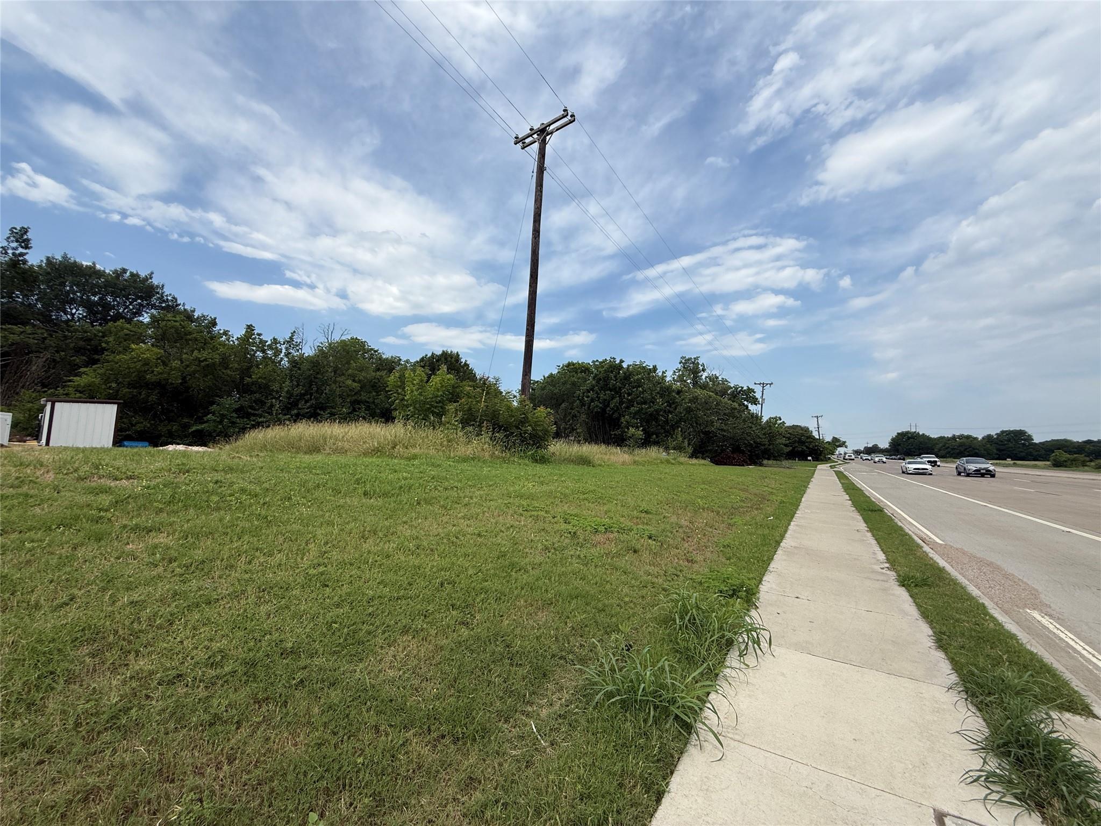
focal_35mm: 14
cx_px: 550
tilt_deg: +4.5
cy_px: 413
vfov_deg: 85.7
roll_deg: +0.5
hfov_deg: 102.1
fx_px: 445
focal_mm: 2.22
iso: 50
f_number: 2.2
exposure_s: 1/2320
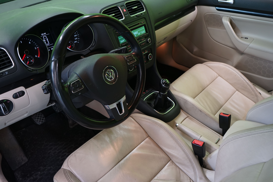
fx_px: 235
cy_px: 91
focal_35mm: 31
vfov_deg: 42.3
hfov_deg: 60.3
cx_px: 136
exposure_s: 1/20
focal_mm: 31
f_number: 5
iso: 640
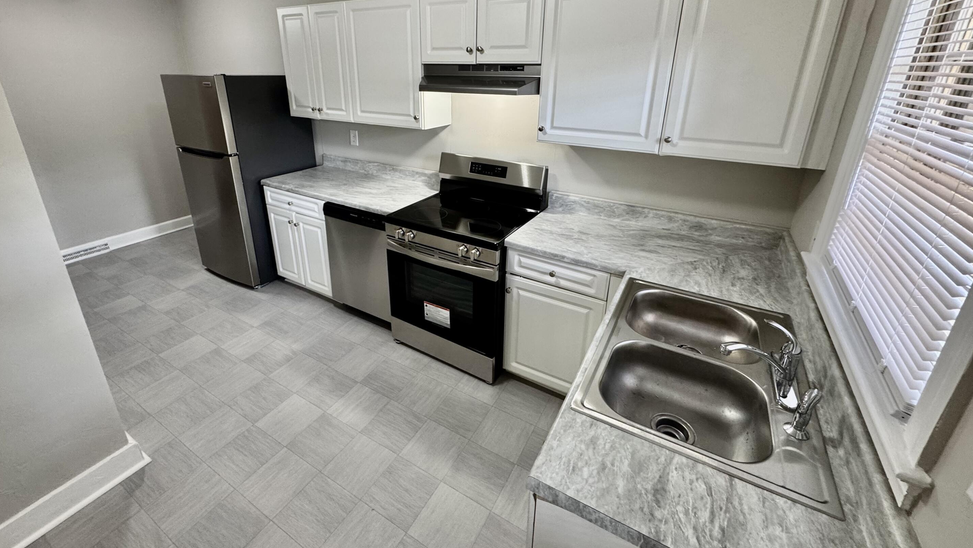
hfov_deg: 99.3
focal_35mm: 16
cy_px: 213
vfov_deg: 66.3
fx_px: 413
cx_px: 464
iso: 160
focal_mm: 2.22
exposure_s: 1/60
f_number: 2.2
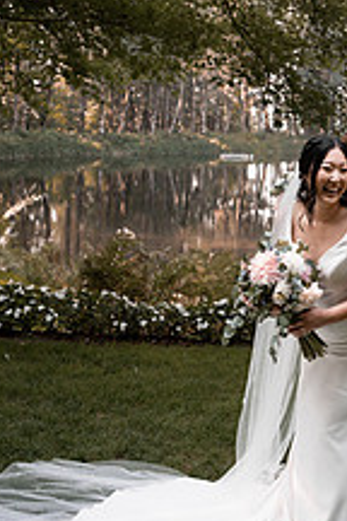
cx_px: 342
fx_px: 723
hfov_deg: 25.7
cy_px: 135
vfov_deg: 38.6
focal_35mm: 50
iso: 250
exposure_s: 1/640
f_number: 2.8
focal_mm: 24
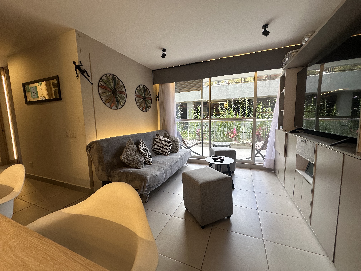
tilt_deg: -5.5
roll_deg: +1.0
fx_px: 146
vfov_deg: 85.7
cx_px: 180
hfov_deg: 102.1
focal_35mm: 14
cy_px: 136
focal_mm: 2.22
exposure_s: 1/120
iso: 100
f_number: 2.2
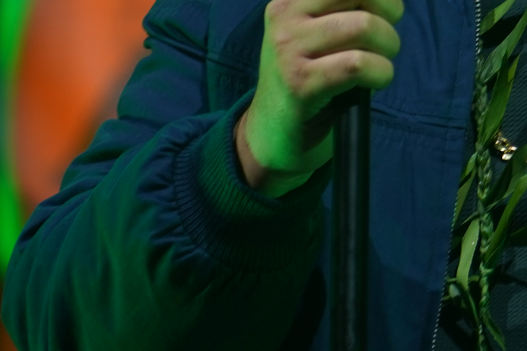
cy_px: -15
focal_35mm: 432
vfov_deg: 3.2
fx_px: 6324
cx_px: 620
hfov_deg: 4.8
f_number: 4
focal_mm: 105
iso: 320
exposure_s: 1/125
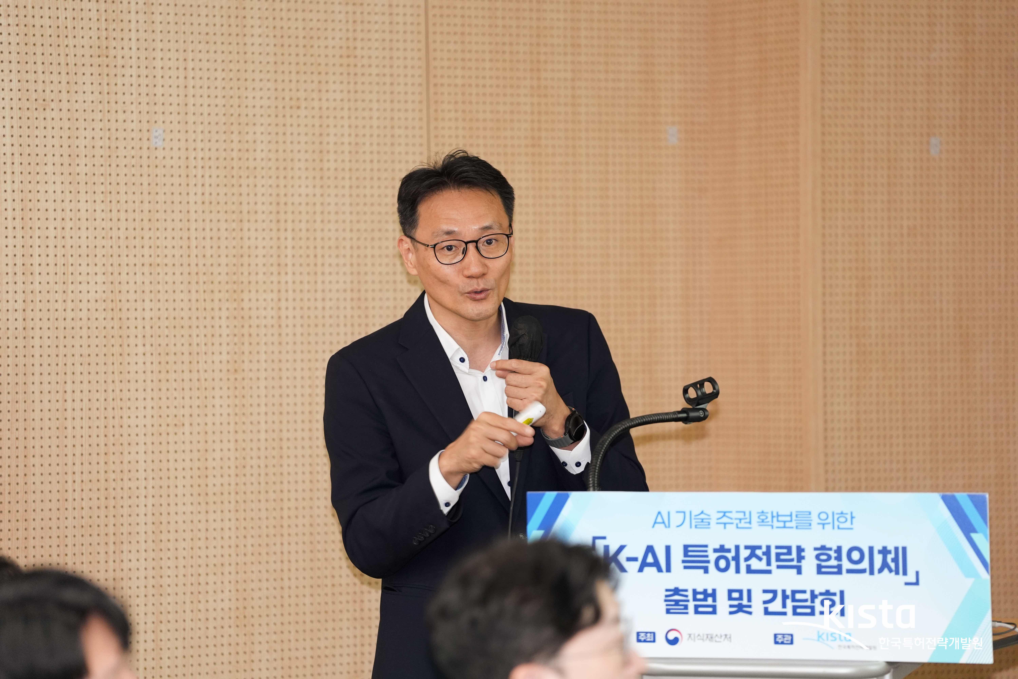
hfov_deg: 11.4
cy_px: 340
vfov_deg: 7.6
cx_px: 509
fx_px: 5090
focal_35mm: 180
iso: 2000
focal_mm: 180
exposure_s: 1/100
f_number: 2.8
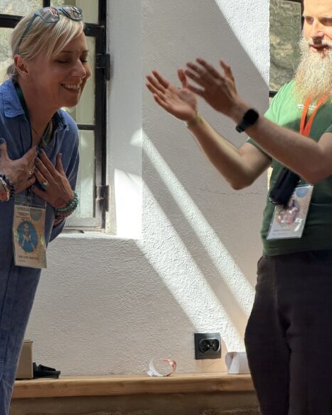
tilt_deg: +2.8
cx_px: 114
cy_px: 219
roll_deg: -0.2
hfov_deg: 9.1
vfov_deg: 11.4
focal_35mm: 170
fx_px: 2089
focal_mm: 16.89
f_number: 2.8
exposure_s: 1/121
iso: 100
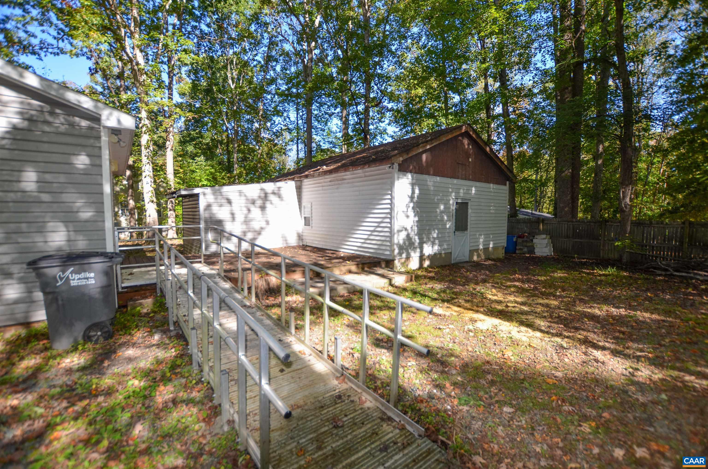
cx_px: 354
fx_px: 294
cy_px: 234
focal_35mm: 15
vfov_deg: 77.1
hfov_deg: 100.5
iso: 100
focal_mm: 10
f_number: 4
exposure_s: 1/250
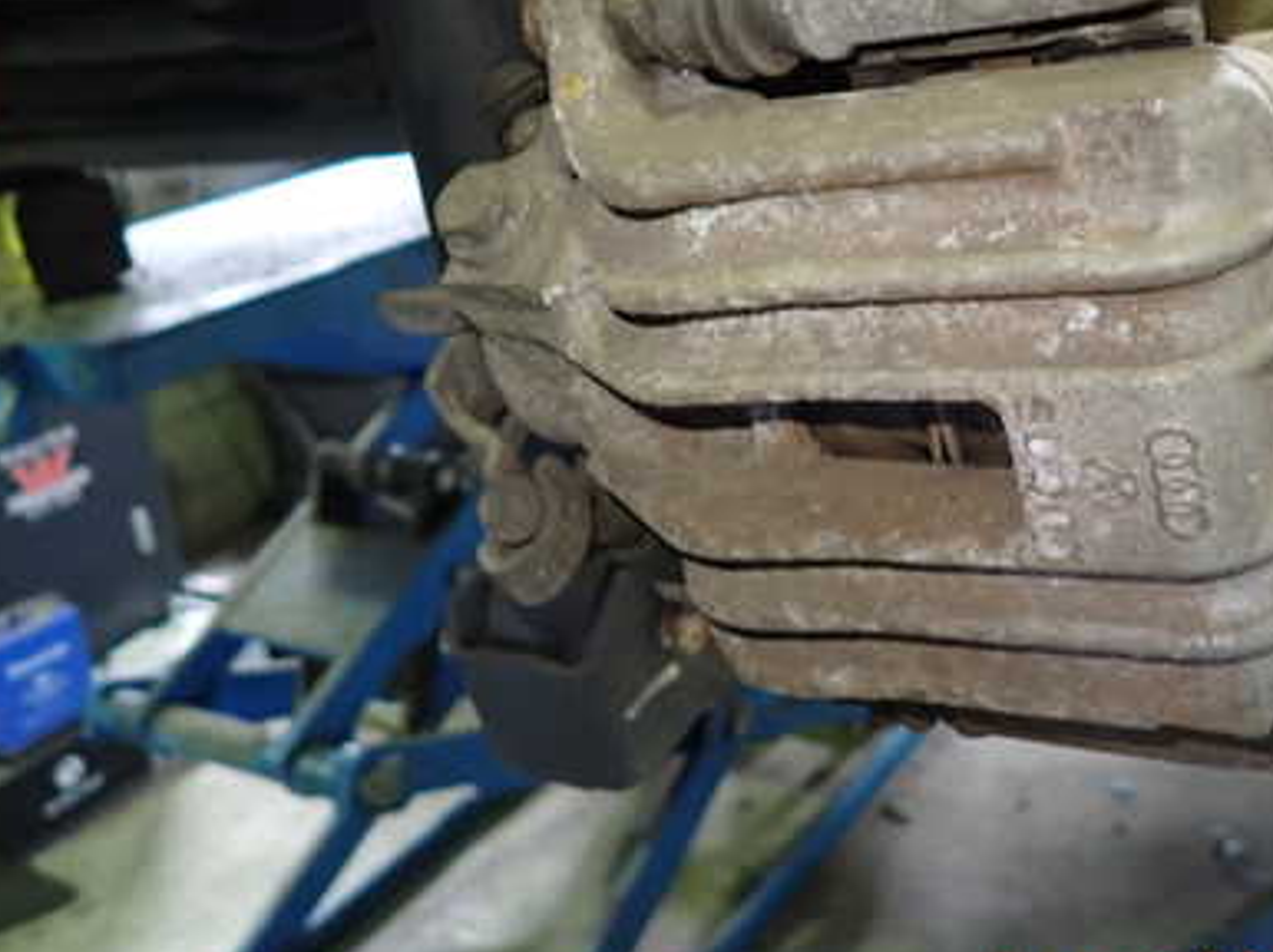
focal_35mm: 39
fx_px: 1433
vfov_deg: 36.2
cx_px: 754
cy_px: 288
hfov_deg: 47.7
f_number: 2
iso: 400
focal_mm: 4.5
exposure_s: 1/30
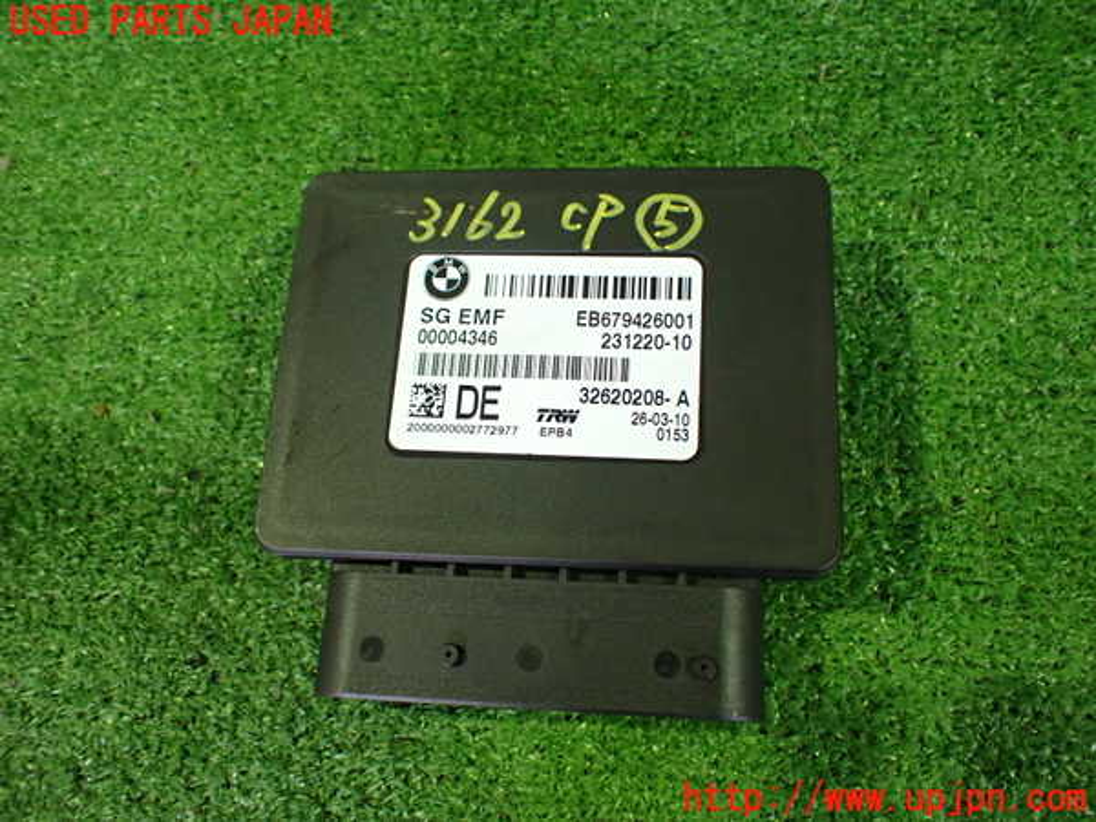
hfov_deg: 60.0
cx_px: 548
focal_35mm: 30
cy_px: 411
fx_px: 950
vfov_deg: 46.8
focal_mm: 5.4
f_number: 2.3
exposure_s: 1/50
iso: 800
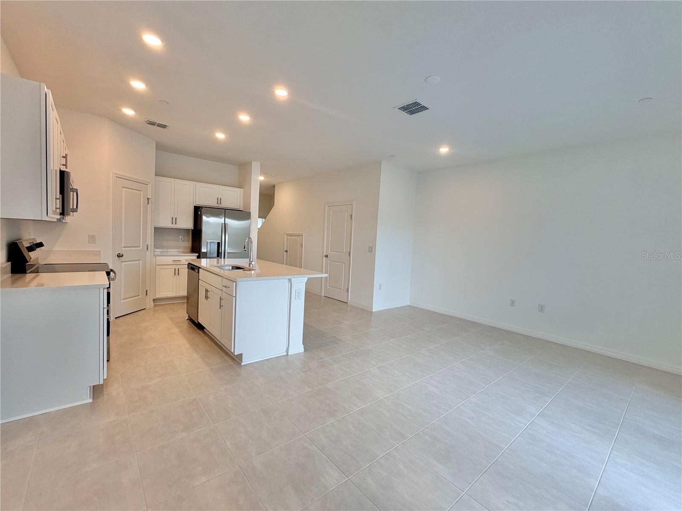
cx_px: 341
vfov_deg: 85.6
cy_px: 256
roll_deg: +0.4
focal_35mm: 14
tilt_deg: -3.8
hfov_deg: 102.1
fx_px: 276
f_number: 2.2
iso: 80
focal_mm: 2.22
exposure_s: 1/120
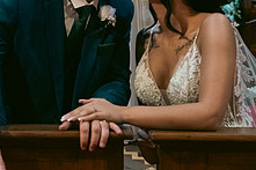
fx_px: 597
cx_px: 79
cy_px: -14
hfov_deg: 24.1
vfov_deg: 15.8
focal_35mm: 84
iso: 1000
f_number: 3.5
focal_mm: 32
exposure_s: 1/160
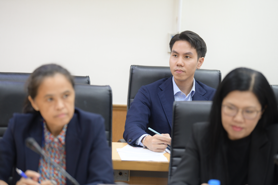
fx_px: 1042
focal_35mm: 135
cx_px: 139
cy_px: 92
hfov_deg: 15.2
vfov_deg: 10.2
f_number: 2.8
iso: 1250
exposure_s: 1/125
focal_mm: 135
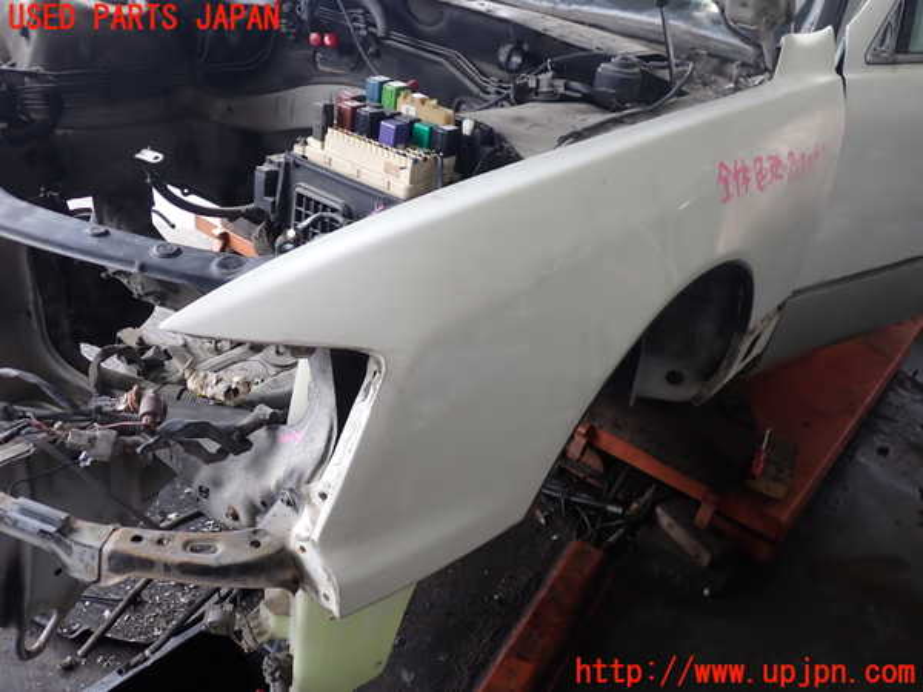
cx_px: 462
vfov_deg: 46.8
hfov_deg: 60.0
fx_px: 800
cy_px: 346
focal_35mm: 30
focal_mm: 5.4
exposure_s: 1/125
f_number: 2.3
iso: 100
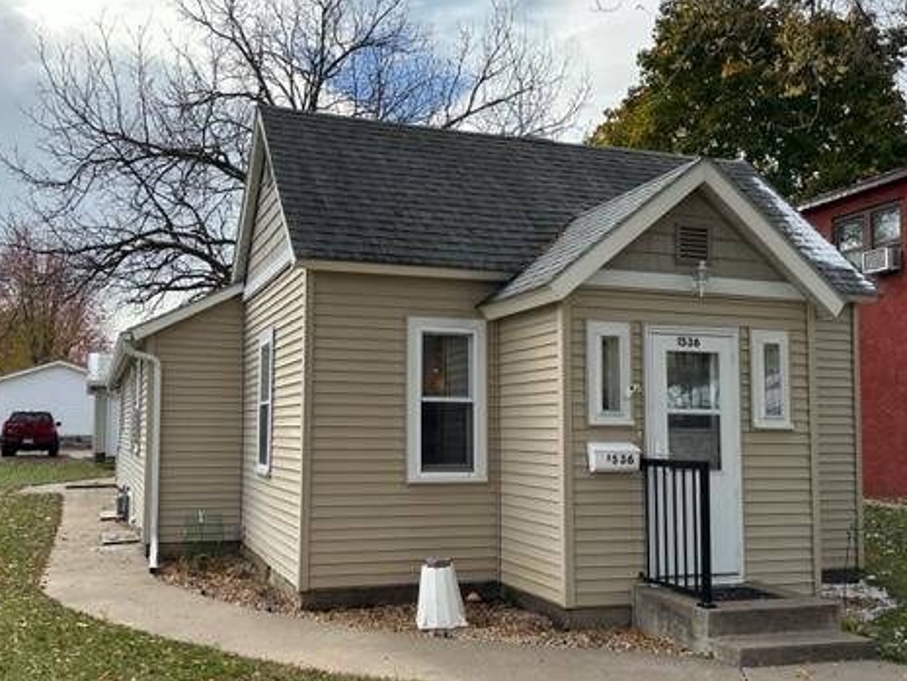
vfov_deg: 42.9
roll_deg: -0.3
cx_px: 378
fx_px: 865
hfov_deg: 55.1
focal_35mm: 33
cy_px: 369
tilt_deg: +3.6
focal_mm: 6.86
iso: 80
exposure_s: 1/3247
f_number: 1.78
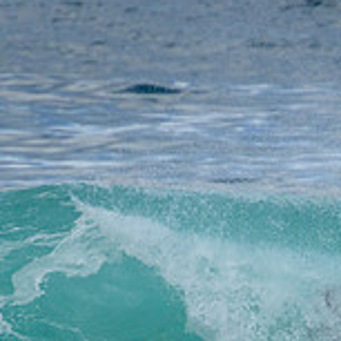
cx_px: 379
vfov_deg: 0.7
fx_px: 28676
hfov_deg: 0.7
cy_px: 420
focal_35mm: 2573
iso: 900
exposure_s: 1/2000
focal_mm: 800
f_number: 11
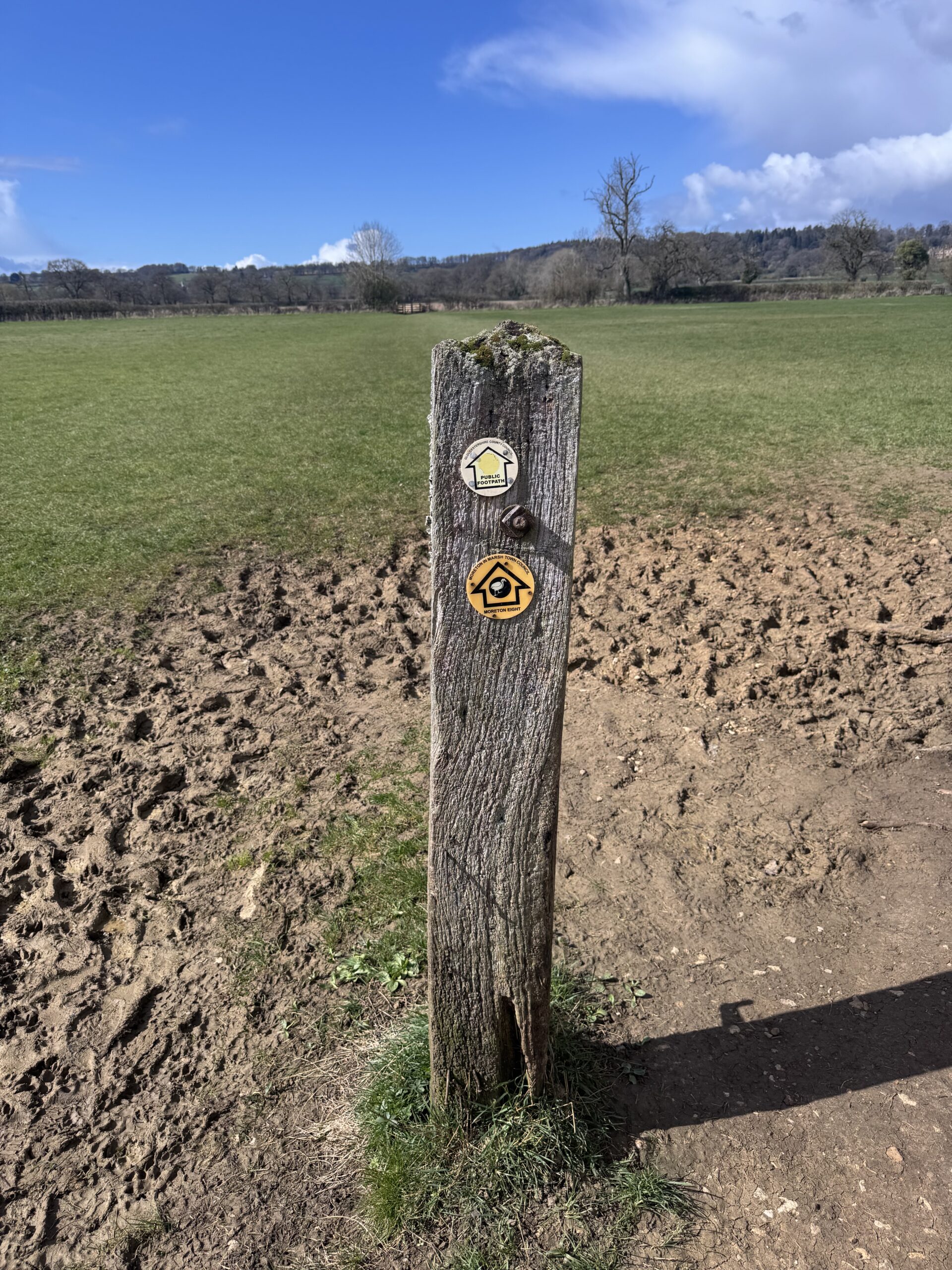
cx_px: 476
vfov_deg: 71.6
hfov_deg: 56.8
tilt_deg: -17.9
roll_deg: -0.1
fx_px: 880
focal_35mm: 24
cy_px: 635
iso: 80
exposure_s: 1/4049
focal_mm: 6.76
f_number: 1.78
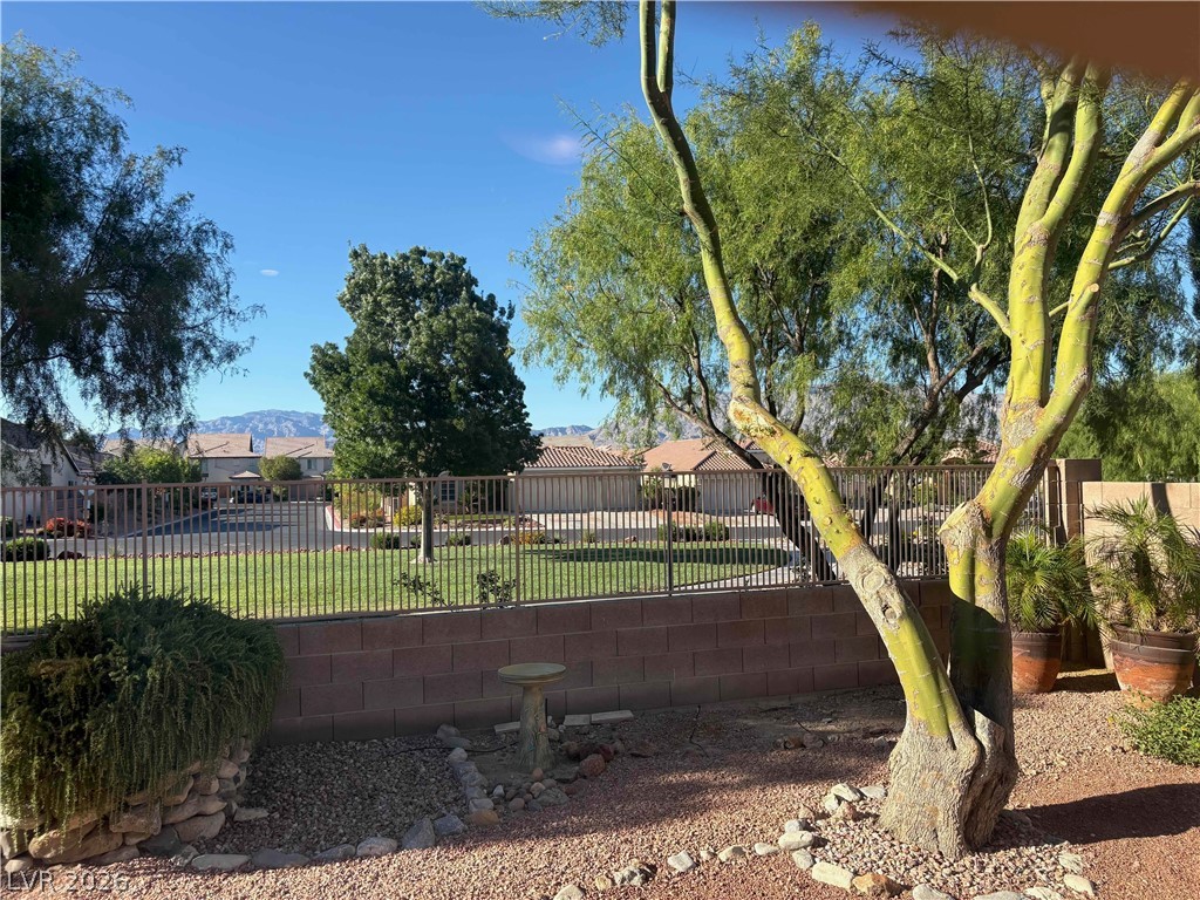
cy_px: 450
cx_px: 600
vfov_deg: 53.1
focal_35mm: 26
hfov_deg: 67.3
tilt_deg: +1.5
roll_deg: +1.1
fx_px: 901
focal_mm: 5.96
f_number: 1.6
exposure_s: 1/1337
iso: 50
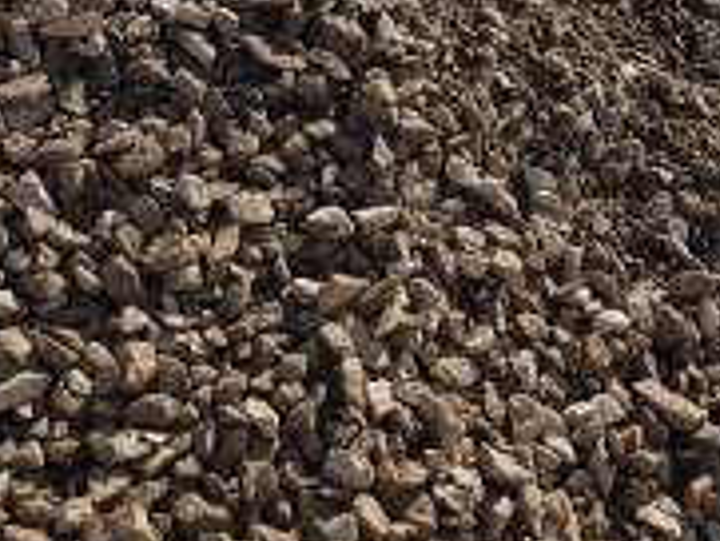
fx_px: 1811
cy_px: -32
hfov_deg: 22.3
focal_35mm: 87
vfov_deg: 16.5
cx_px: 551
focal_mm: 4.2
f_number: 1.7
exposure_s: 1/2928
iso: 50
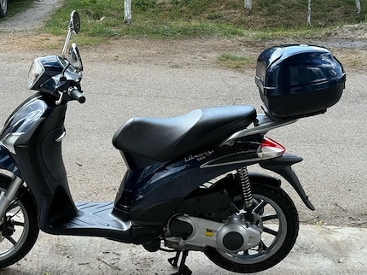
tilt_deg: -19.1
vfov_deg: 21.9
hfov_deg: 28.8
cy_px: 152
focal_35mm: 67
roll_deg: -0.7
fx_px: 710
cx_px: 131
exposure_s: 1/1377
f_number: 1.78
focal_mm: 6.76
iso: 80
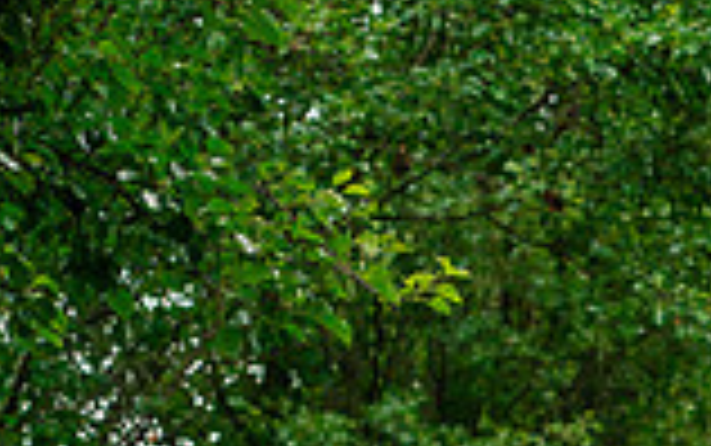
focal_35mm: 327
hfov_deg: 6.3
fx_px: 6341
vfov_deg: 4.0
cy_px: 728
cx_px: 1026
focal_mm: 85
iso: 500
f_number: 3.5
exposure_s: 1/500
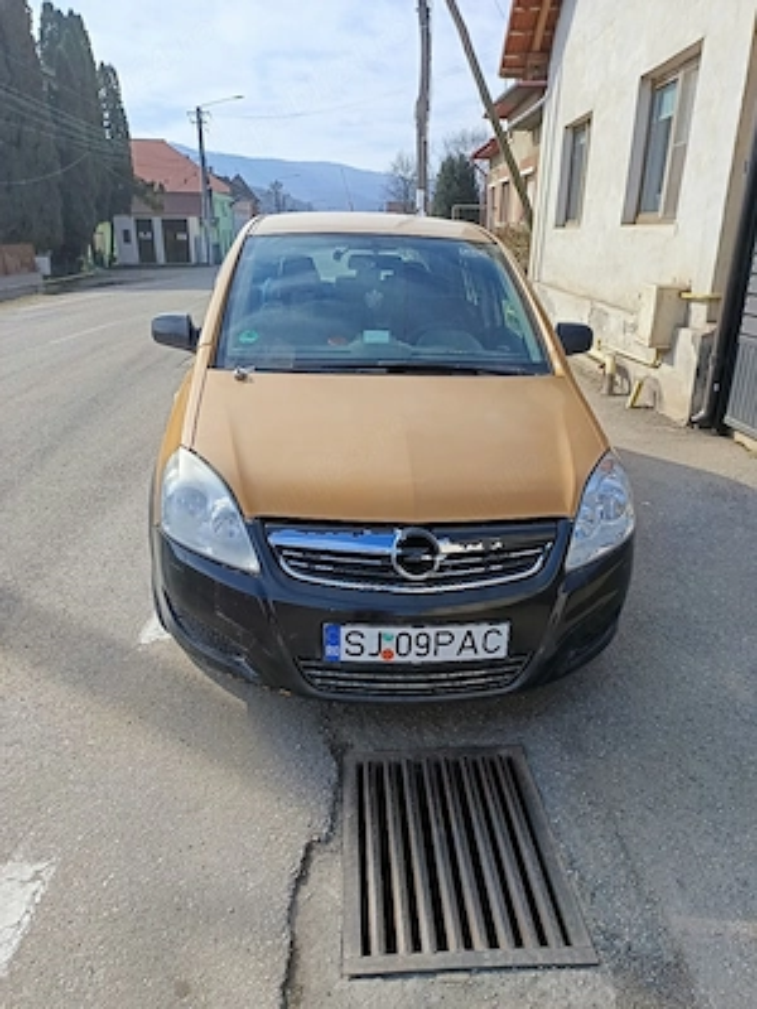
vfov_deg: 71.6
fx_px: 700
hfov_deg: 56.8
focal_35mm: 24
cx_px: 378
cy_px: 504
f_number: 1.7
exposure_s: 1/227
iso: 50
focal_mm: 5.31
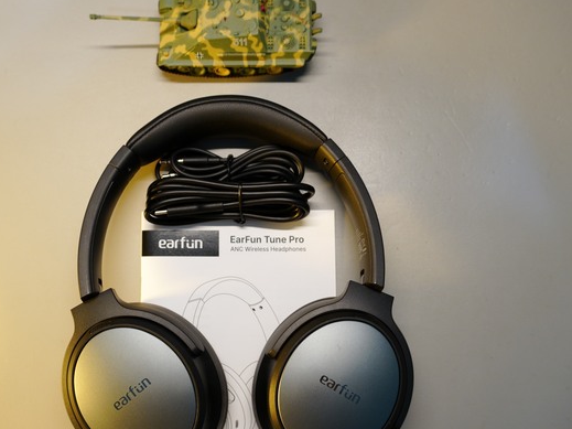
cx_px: 228
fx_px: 644
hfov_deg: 47.6
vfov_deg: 36.7
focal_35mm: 39
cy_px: 248
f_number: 4
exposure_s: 1/30
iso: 320
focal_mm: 18
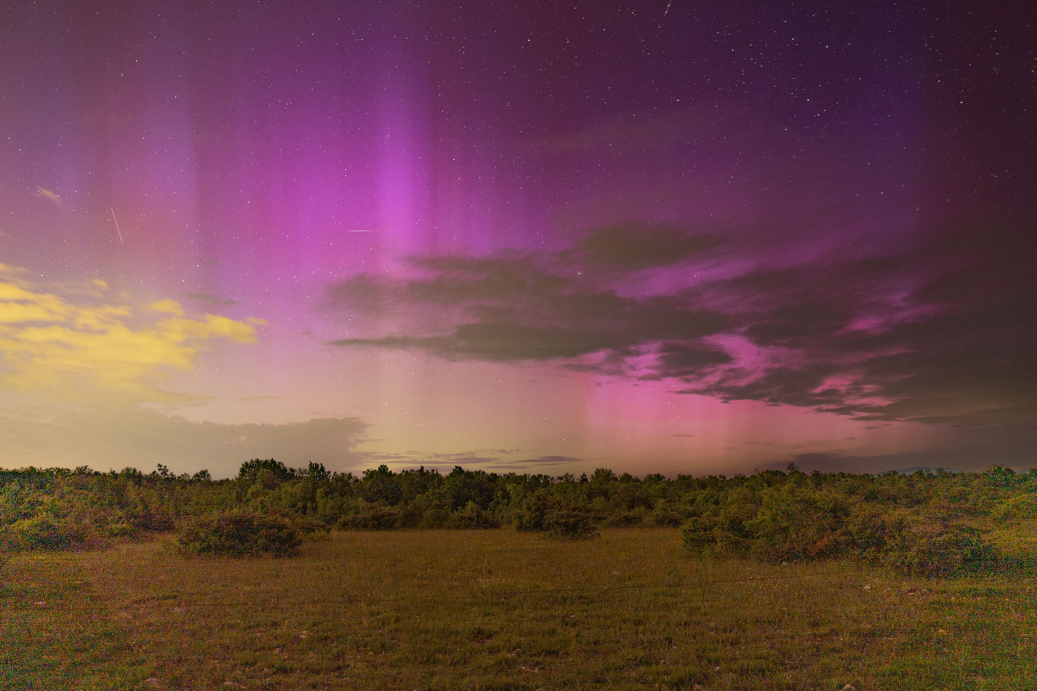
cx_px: 518
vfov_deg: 53.1
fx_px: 691
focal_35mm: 24
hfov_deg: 73.7
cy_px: 346
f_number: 1.8
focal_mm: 24
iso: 200
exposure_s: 13
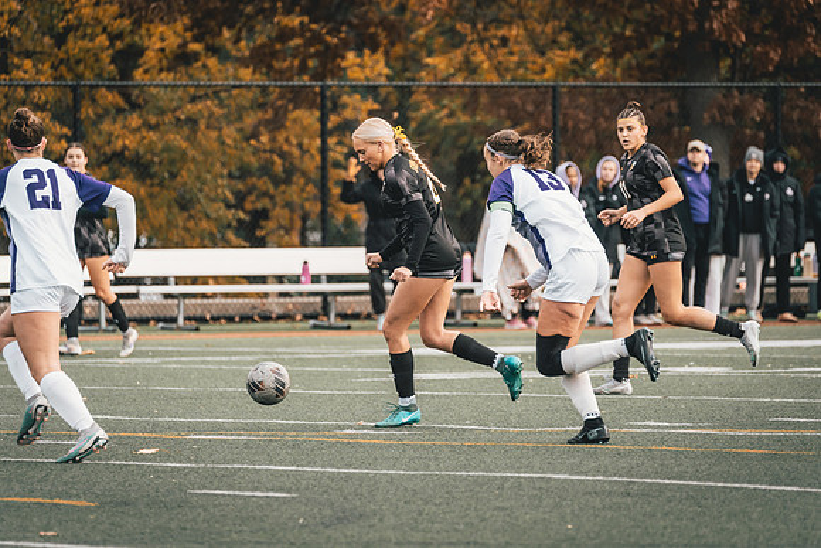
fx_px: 7518
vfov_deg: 4.2
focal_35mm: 330
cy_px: 256
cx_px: 457
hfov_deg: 6.3
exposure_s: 1/800
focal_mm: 296
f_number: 6.3
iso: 800
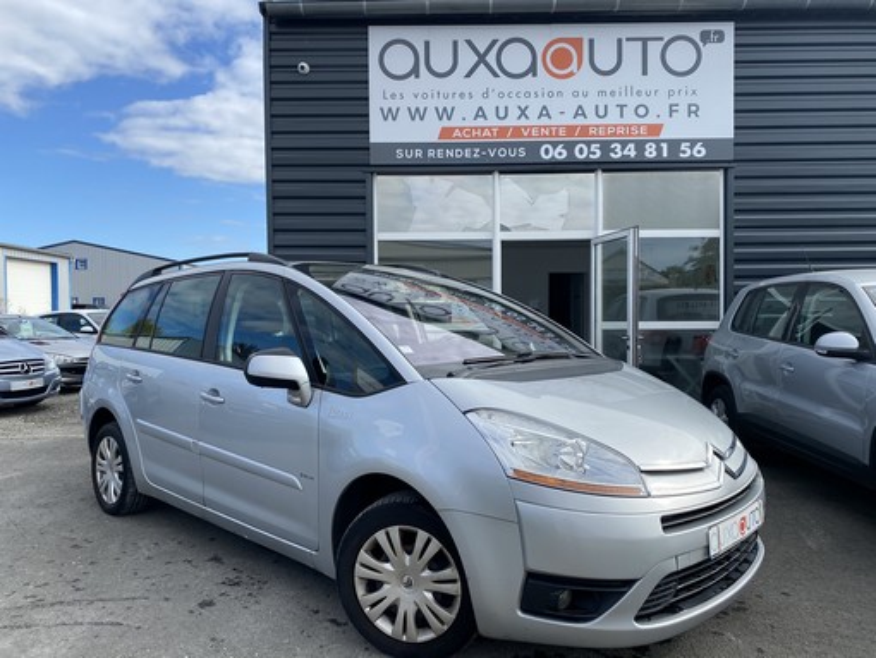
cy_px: 329
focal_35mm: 26
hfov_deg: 67.3
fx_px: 658
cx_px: 438
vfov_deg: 53.1
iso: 32
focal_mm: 4.25
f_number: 1.8
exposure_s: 1/2066
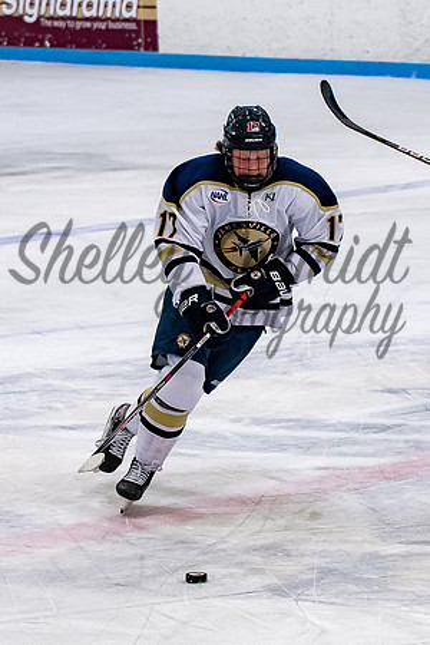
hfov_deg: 5.9
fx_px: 4173
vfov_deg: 8.8
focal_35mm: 233
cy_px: 273
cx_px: 230
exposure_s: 1/800
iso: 1250
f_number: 3.5
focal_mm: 70
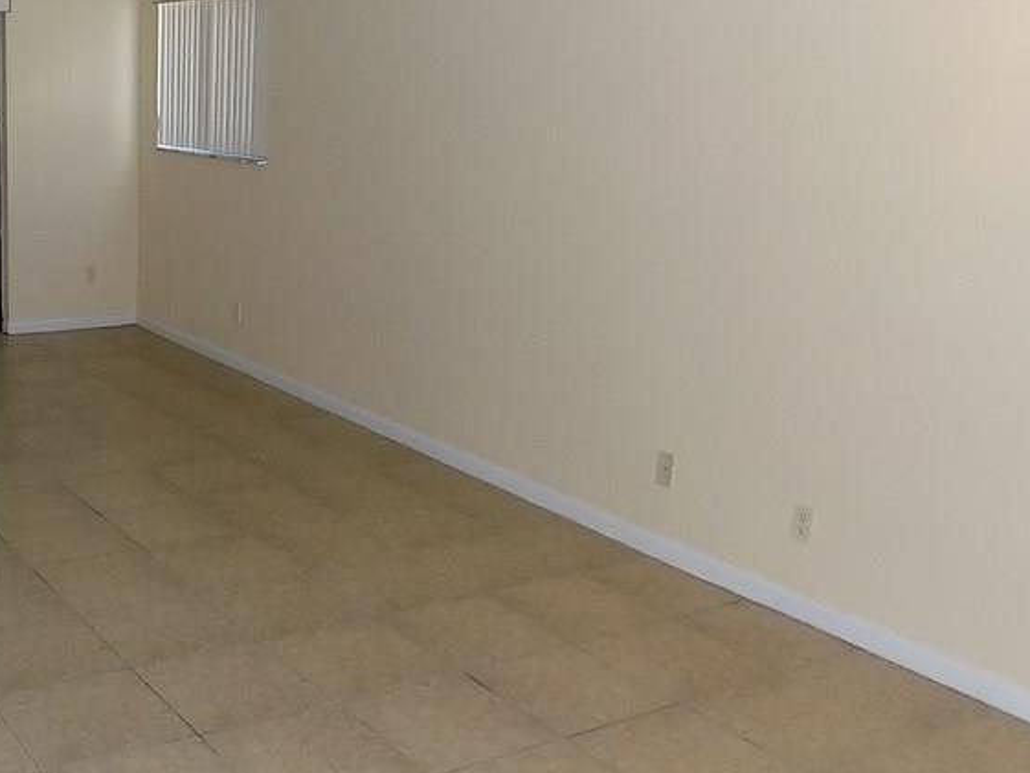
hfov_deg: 43.0
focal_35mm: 42
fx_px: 1250
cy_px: 347
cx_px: 224
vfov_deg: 34.3
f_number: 3.1
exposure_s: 1/30
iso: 200
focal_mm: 4
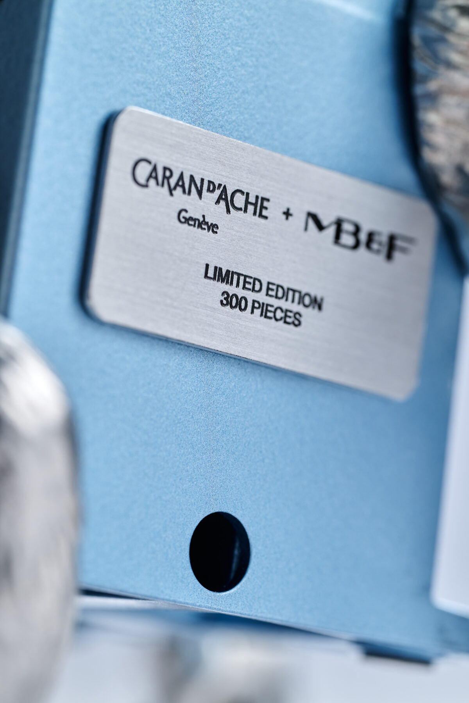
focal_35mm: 105
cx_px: 234
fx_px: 2052
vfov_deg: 19.5
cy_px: 352
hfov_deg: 13.0
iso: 640
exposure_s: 1/100
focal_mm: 105
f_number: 8
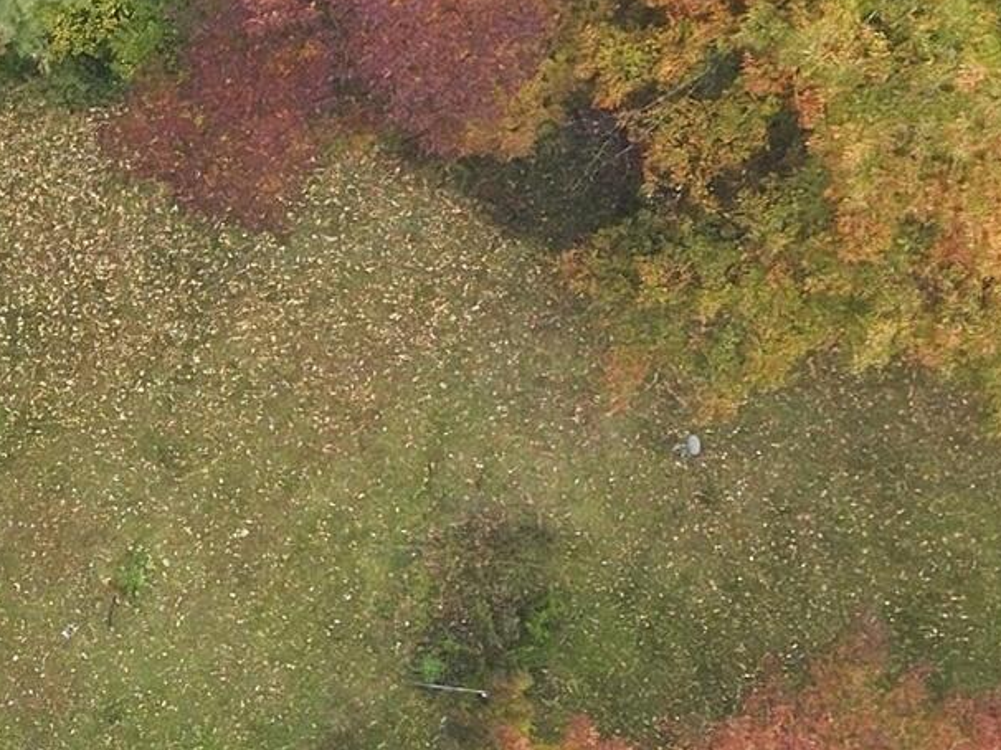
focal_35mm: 99
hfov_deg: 17.2
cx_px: -639
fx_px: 2862
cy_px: 686
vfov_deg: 14.8
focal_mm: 12.3
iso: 100
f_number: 2.8
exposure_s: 1/240
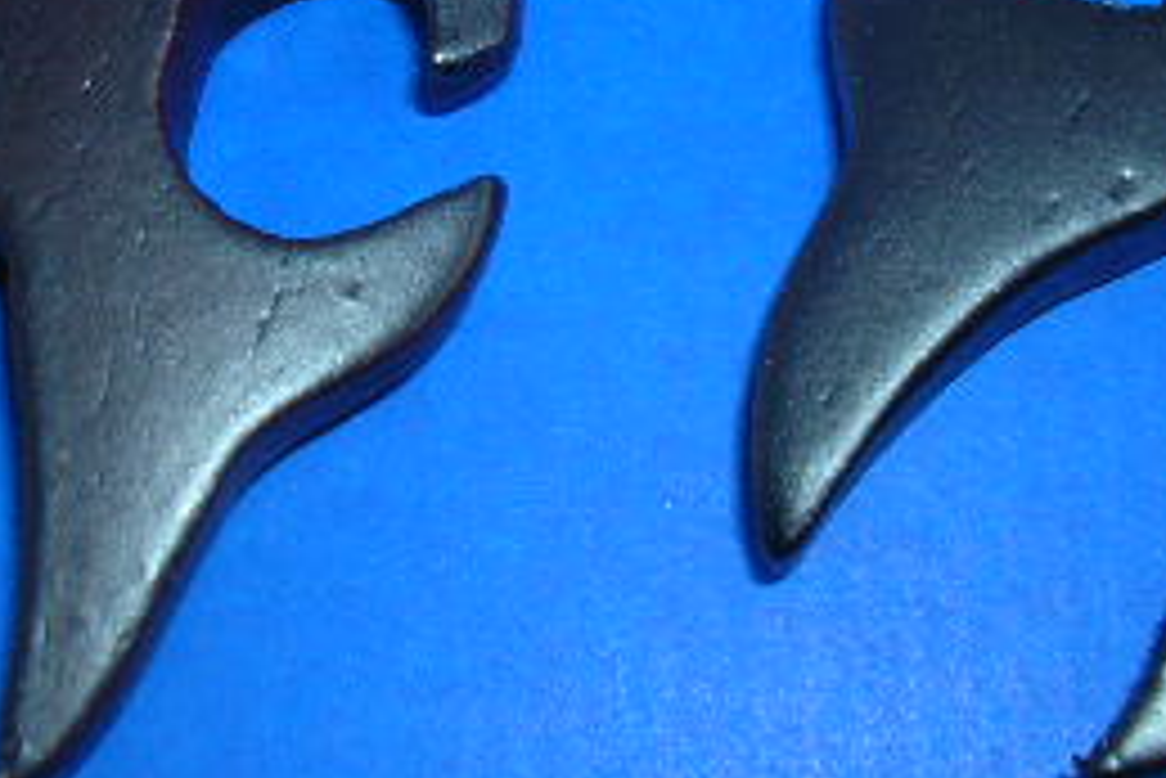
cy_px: 112
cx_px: 657
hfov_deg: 22.6
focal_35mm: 90
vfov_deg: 15.1
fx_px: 2917
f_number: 5.6
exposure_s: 1/60.1
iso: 50
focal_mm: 5.8
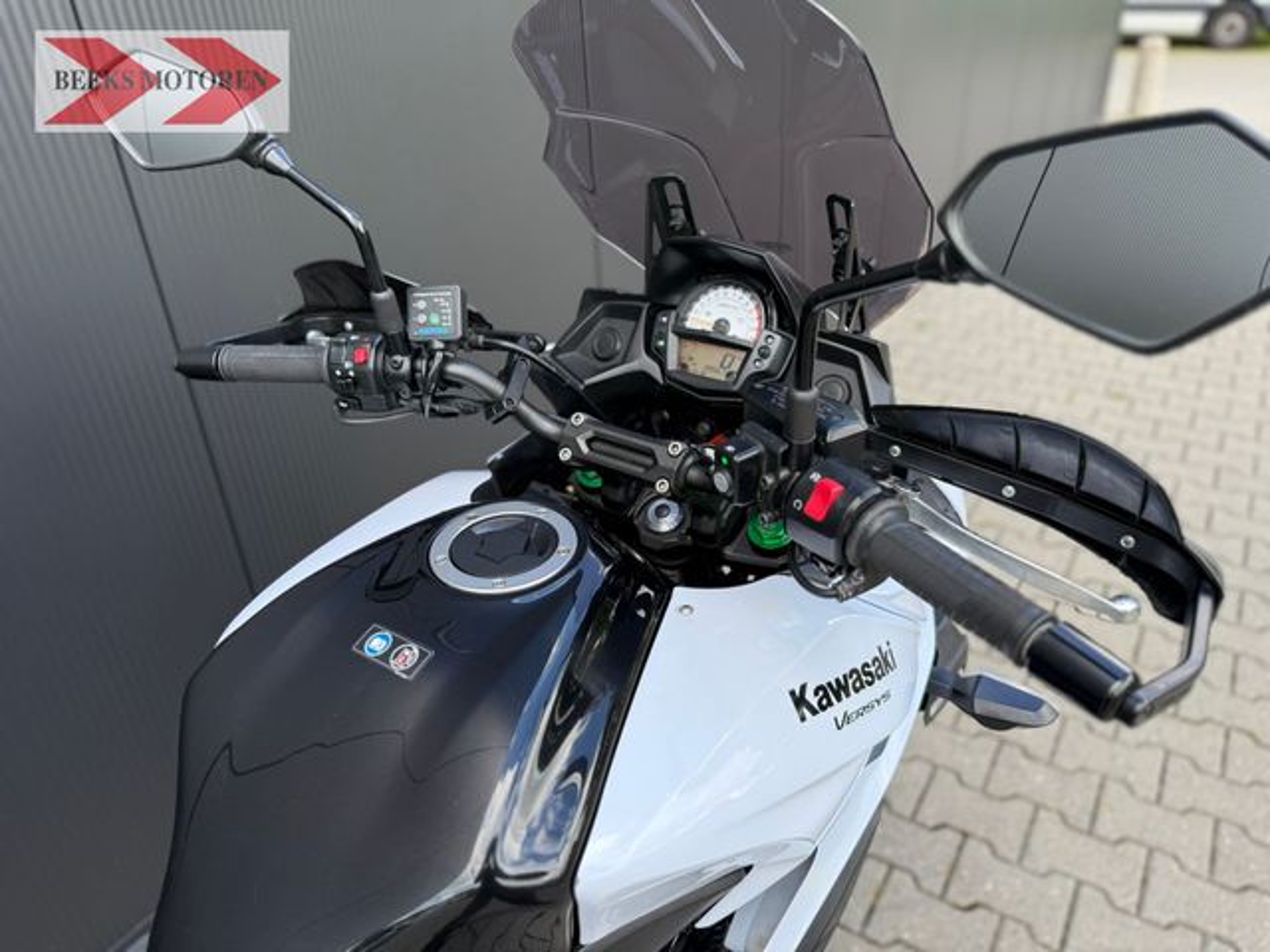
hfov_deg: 71.6
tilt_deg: -29.3
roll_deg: +2.9
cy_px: 476
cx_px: 635
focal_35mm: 24
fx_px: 881
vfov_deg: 56.8
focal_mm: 6.76
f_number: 1.78
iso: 100
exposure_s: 1/547
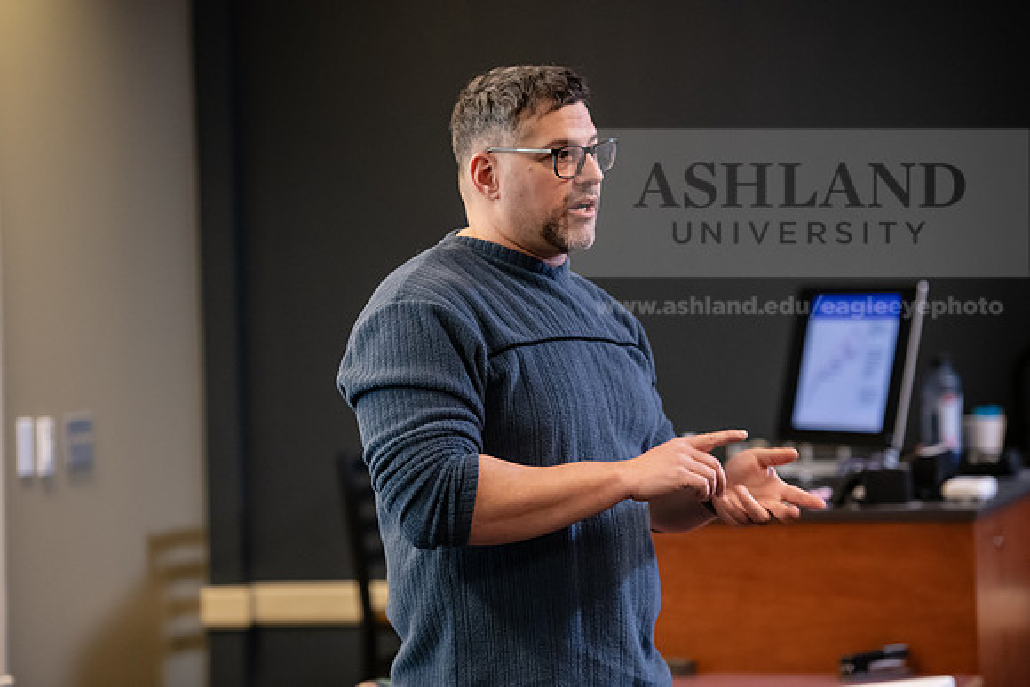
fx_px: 3720
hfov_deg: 15.8
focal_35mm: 130
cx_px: 515
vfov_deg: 10.6
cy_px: 344
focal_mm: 130
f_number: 3.2
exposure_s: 1/200
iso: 2500
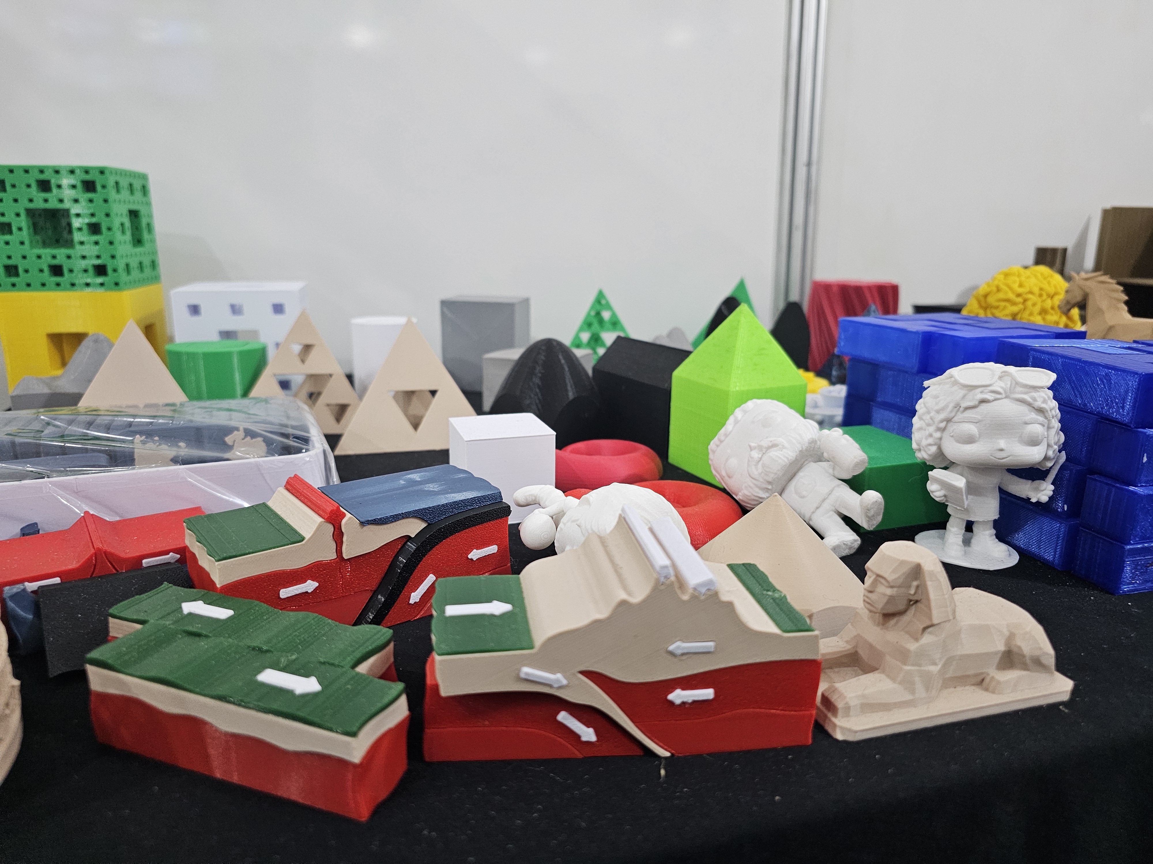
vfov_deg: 58.9
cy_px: 432
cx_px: 576
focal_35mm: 23
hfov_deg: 73.9
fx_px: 766
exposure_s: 1/120
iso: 640
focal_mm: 6.3
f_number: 1.7
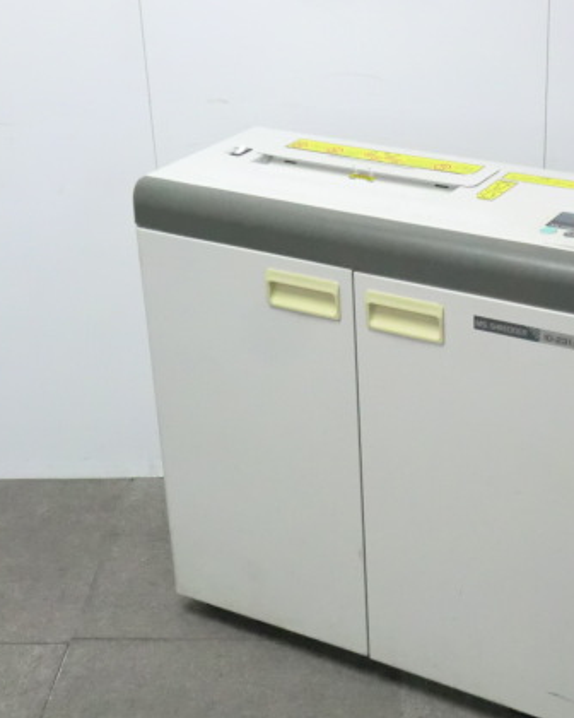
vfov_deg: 28.3
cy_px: 352
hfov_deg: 22.6
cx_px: 412
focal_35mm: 67
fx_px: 1423
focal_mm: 8.2
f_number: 4.3
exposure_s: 1/40
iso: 800
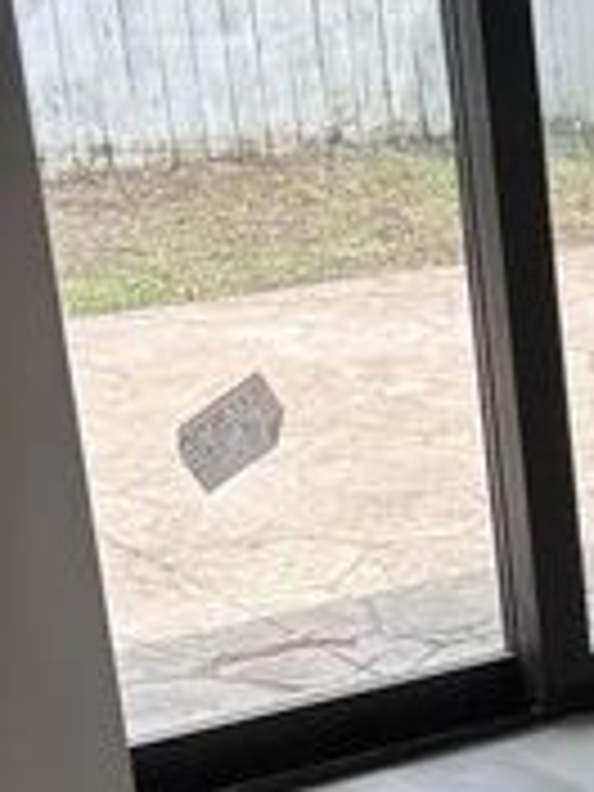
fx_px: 2883
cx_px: 1431
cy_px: 709
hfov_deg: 10.2
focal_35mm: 126
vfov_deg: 15.5
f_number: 1.6
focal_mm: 5.96
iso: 50
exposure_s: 1/565
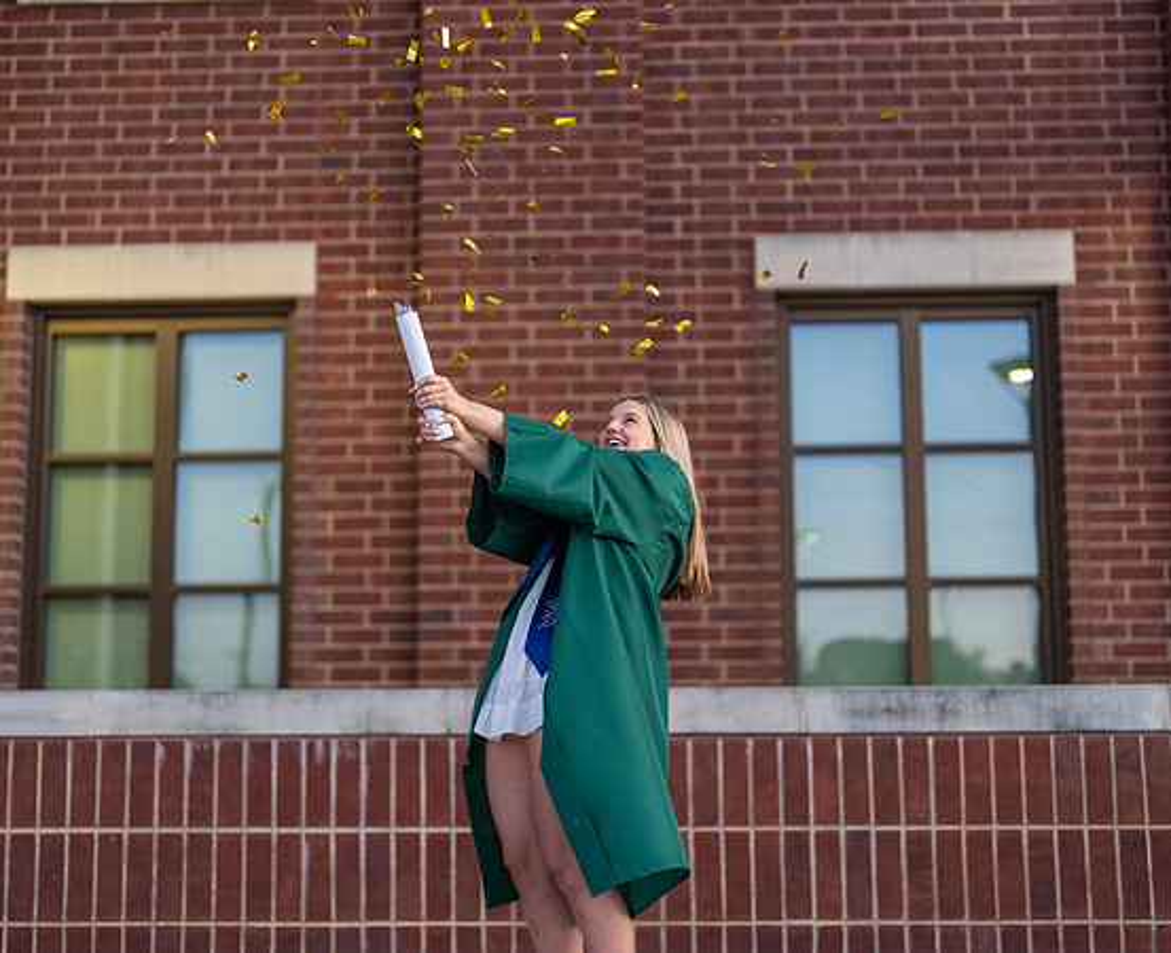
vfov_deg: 26.2
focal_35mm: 59
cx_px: 583
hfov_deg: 31.9
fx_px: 2051
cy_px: 467
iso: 1250
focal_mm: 50
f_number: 1.2
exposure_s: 1/1000
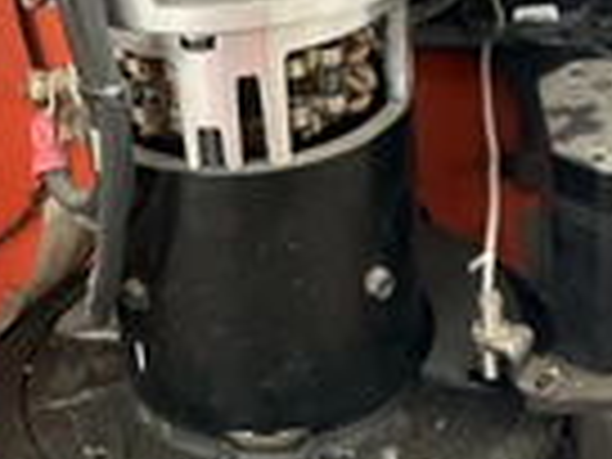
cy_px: 198
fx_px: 1503
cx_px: 252
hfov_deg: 23.0
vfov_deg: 17.4
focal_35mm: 85
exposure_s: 1/30
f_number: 1.8
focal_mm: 3
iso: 400
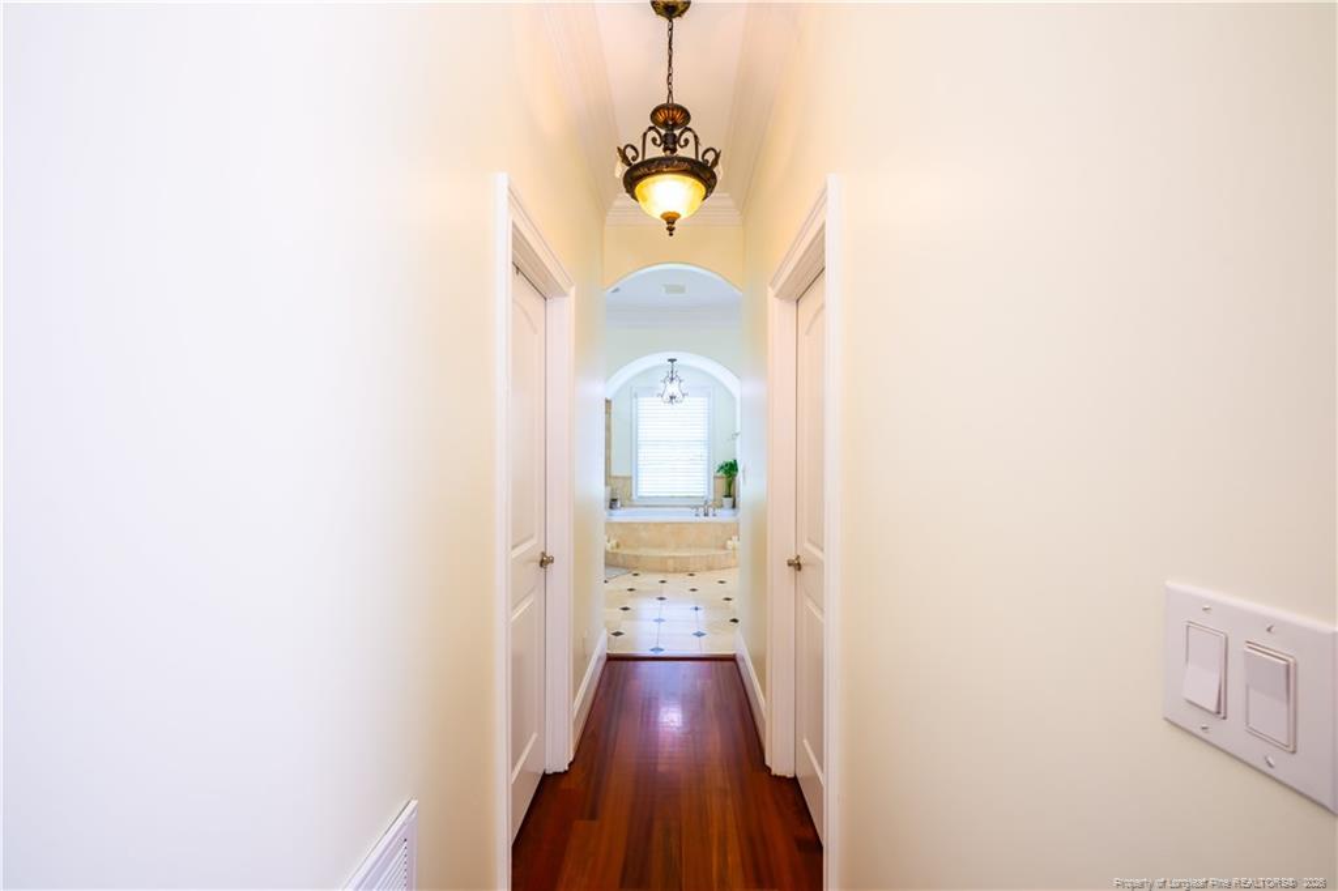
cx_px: 669
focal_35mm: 14
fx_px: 520
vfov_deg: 81.2
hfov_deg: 104.3
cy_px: 446
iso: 64
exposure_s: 1/100
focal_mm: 14
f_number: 8
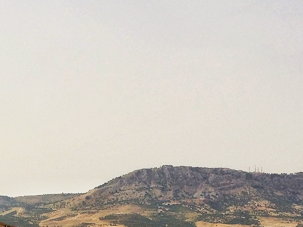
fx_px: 692
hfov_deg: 24.4
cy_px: 275
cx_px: 70
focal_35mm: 79
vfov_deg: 17.7
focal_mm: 4.15
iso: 32
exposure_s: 1/2283
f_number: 2.2
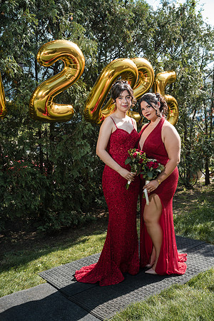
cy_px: 160
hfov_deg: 33.4
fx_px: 357
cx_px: 107
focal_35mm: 40
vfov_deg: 48.5
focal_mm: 40
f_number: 5
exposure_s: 1/250
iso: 160
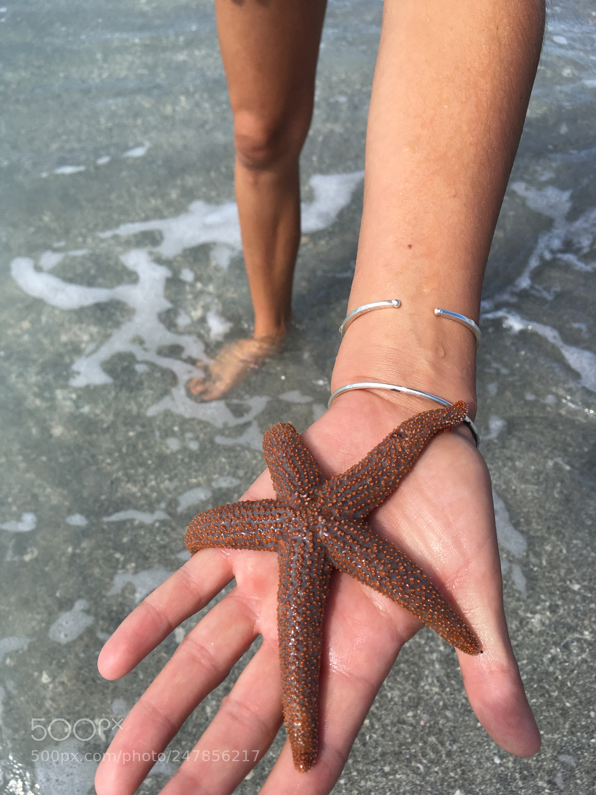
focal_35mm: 29
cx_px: 298
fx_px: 666
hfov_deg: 48.2
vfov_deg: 61.7
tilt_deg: -53.2
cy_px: 398
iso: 25
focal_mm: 4.15
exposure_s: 1/1241
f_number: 2.2
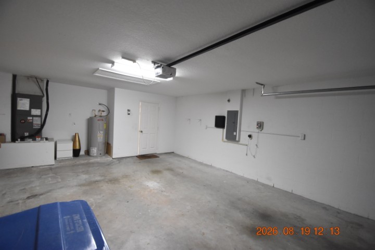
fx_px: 156
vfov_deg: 77.3
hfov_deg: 100.4
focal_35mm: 15
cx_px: 188
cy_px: 125
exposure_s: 1/60
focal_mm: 10
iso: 2800
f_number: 3.5
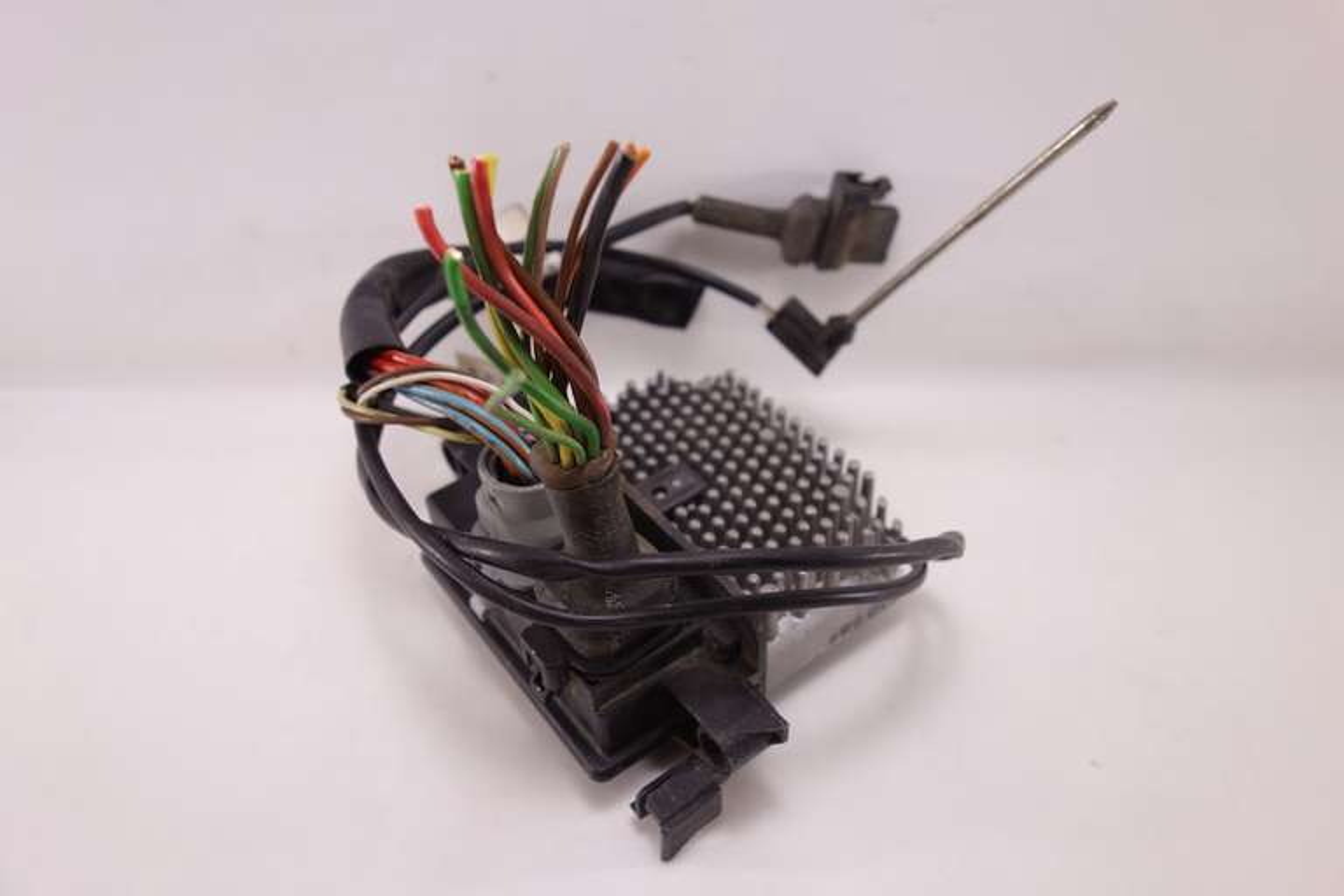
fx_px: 1045
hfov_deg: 65.5
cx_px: 672
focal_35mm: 28
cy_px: 448
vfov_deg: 46.4
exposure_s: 1/100
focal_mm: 10.4
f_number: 2.5
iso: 125
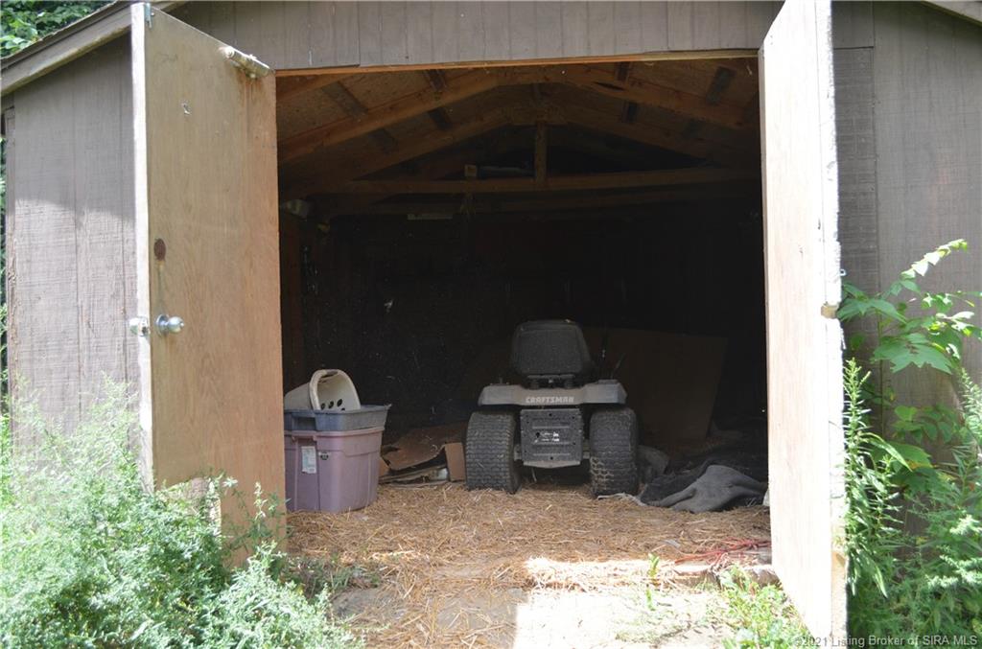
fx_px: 979
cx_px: 491
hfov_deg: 53.3
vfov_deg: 36.7
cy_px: 324
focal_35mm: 36
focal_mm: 24
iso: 400
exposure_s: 1/100
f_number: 5
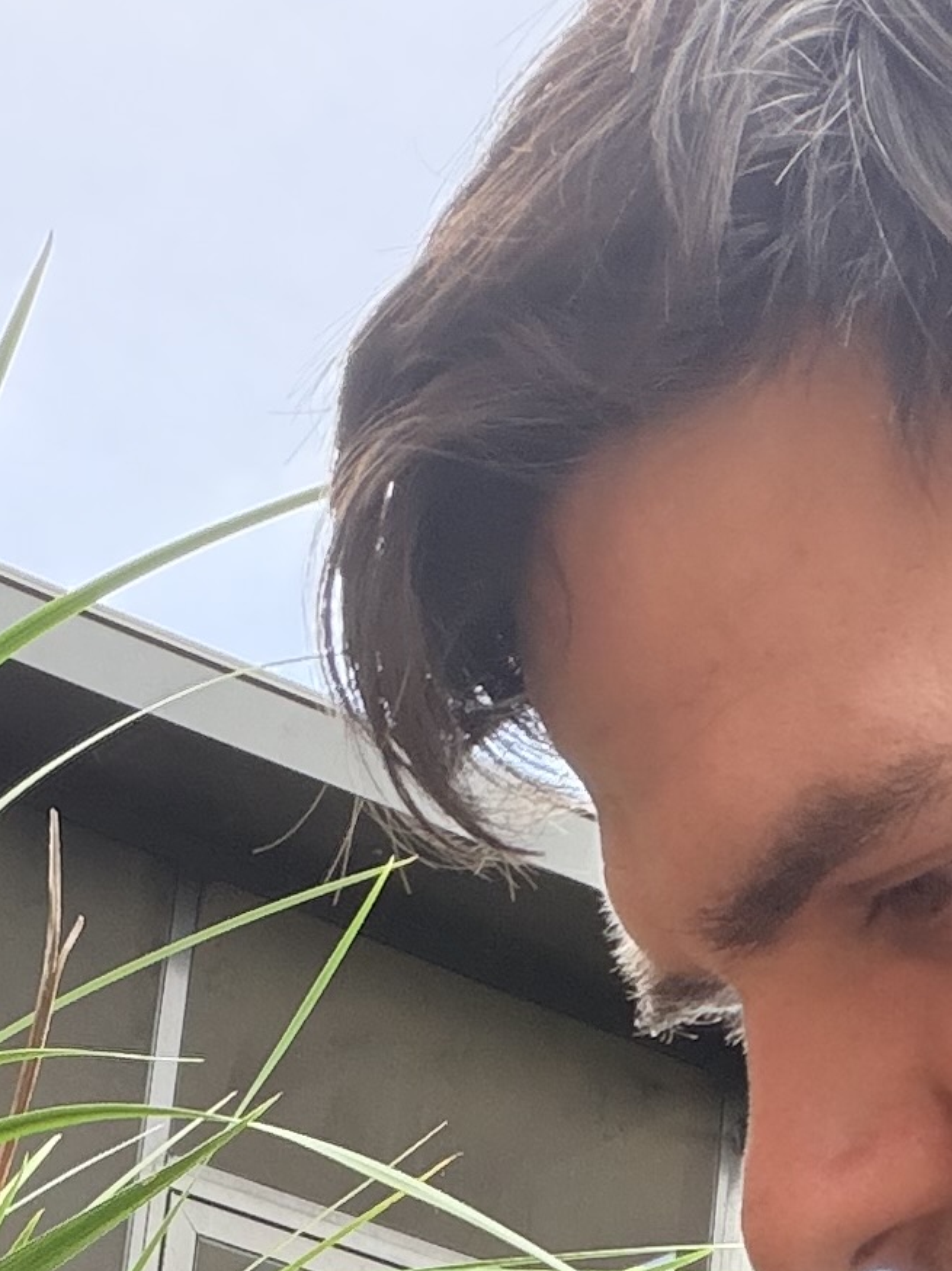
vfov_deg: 17.6
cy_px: 1568
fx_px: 3889
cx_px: 77
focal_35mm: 106
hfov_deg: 13.8
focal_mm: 2.71
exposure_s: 1/201
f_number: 1.9
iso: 40
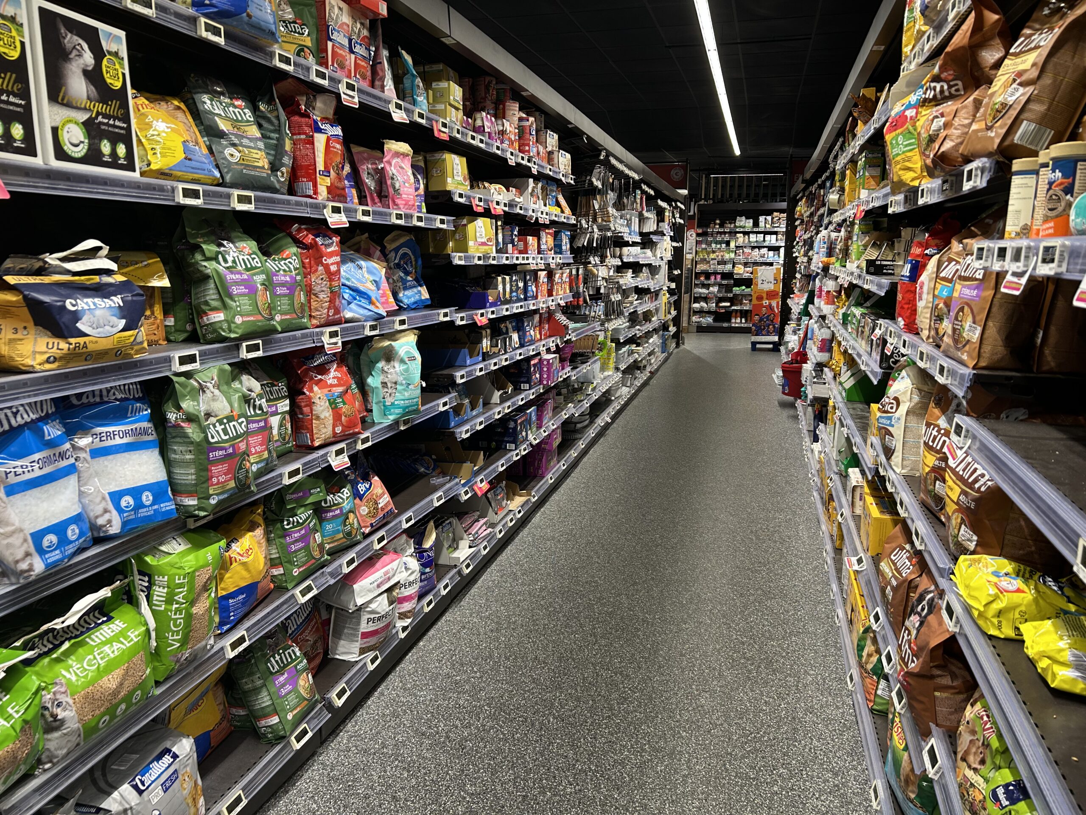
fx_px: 816
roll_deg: +0.9
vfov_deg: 53.1
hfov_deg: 67.3
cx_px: 543
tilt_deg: -12.0
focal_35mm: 26
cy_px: 408
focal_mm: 5.7
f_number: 1.5
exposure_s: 1/99
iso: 64
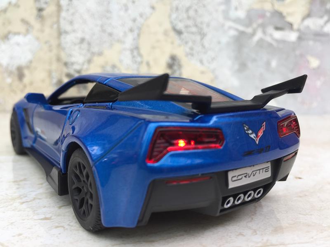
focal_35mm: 29
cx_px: 165
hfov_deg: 61.7
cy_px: 124
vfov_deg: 48.2
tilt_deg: -10.6
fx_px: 276
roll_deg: -2.3
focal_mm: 4.15
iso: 32
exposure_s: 1/220
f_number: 2.2
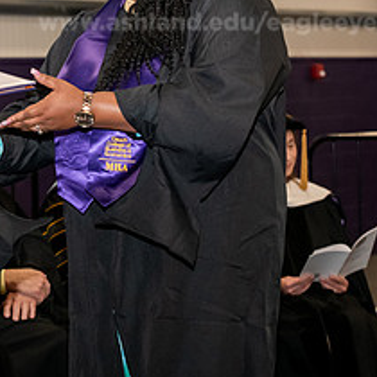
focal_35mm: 188
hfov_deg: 9.2
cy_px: 60
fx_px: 2316
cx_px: -43
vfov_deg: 9.3
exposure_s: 1/200
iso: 2000
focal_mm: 80
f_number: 5.6
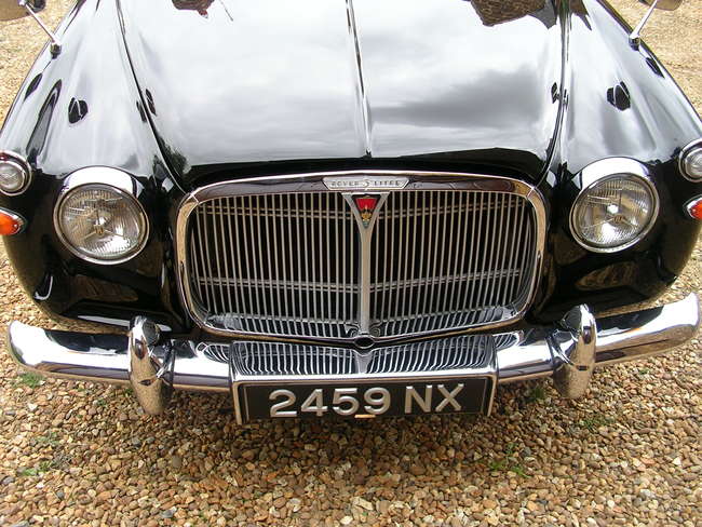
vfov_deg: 37.7
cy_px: 264
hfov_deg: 49.0
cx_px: 351
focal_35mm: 38
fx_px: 771
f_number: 2.8
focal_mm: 5.8
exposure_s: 1/141
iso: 50
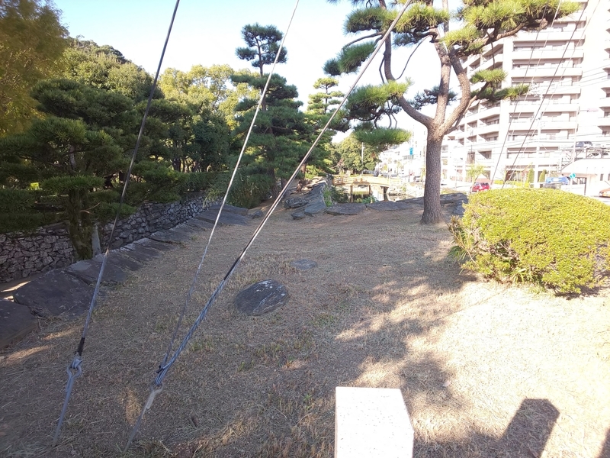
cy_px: 229
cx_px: 305
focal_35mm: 20
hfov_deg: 81.7
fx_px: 352
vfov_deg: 66.0
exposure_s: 1/193
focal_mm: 3.45
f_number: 1.94
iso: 28
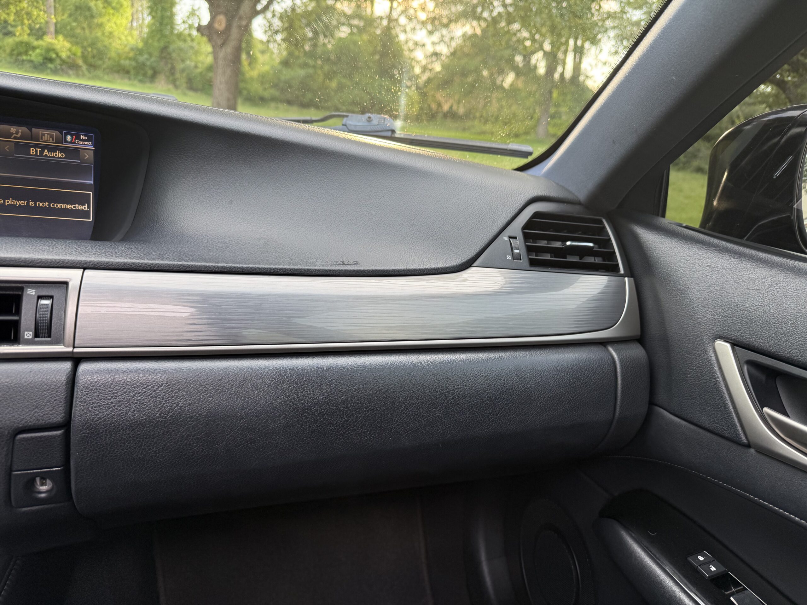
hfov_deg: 71.6
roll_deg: -7.8
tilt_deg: -17.1
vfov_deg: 56.8
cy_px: 302
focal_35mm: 24
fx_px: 560
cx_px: 404
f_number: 1.78
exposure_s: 1/100
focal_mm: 6.76
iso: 80
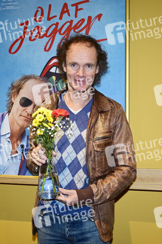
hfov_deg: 36.8
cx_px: 81
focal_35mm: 36
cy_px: 122
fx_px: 243
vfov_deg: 53.2
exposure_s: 1/160
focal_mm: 36
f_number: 5
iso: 1600
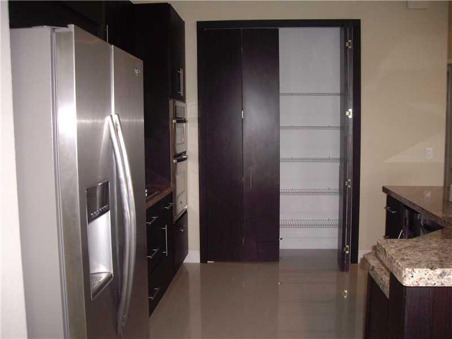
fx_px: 496
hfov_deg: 49.0
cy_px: 170
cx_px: 226
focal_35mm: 38
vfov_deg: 37.7
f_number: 2.7
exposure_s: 1/40
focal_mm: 6.2
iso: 200
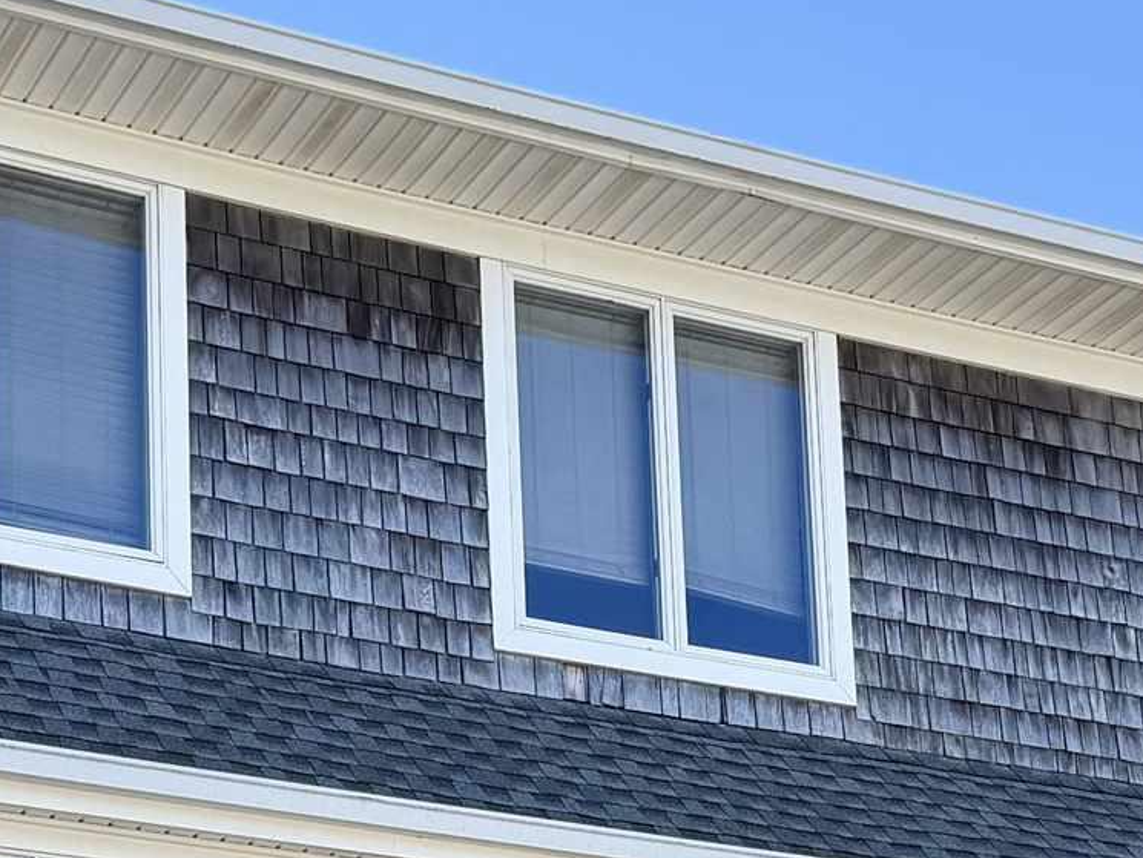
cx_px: 502
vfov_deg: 14.0
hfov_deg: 19.8
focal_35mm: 99
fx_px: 3269
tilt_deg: +11.2
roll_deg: +1.6
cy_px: 1289
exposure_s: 1/1122
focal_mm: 6.76
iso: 80
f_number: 1.78
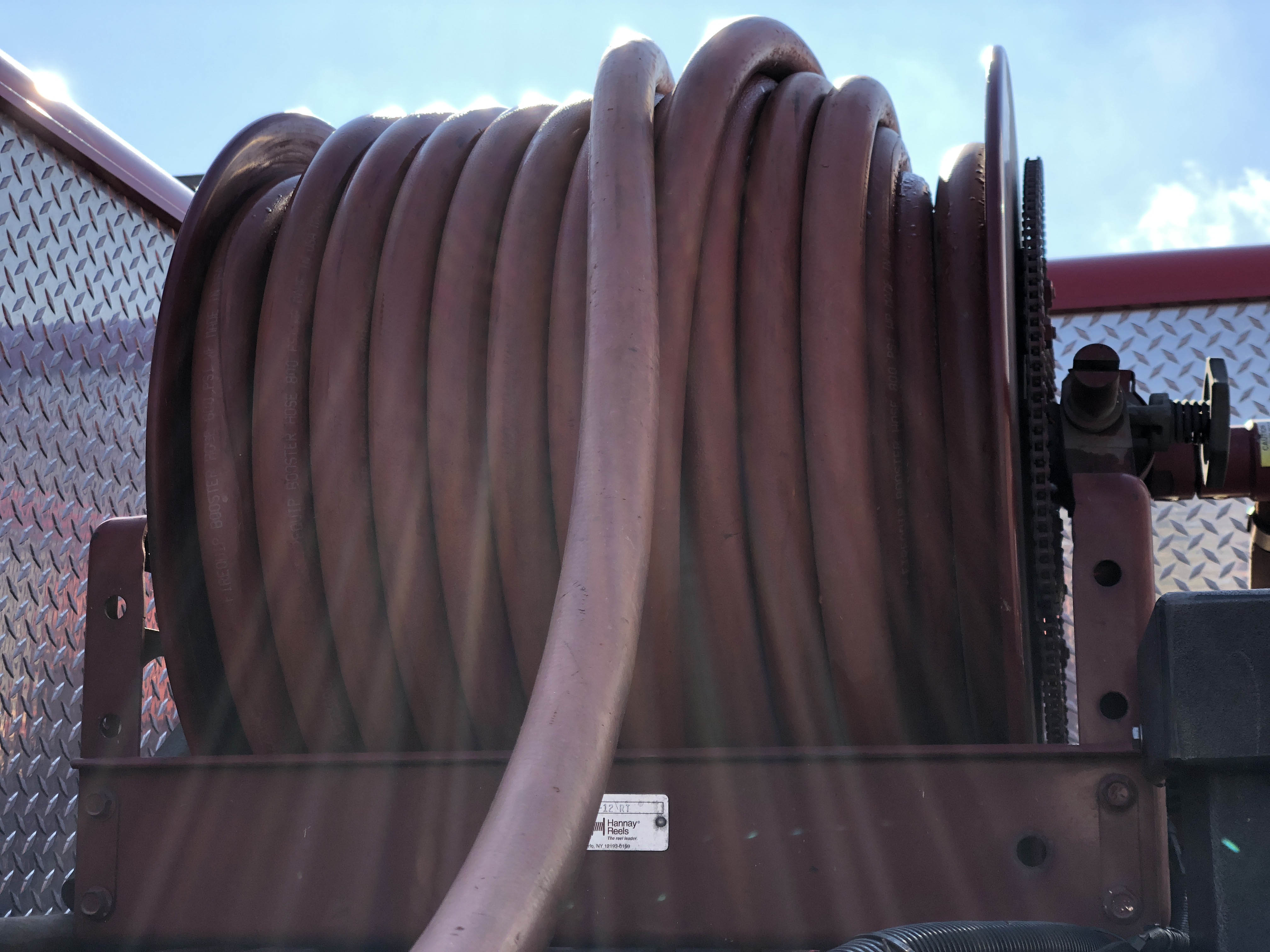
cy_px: 476
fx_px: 1908
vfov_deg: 28.0
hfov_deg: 36.8
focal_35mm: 52
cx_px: 635
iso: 16
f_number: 2.4
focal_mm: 6
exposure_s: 1/247
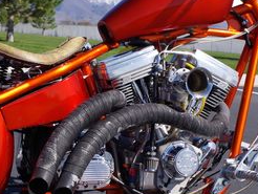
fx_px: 671
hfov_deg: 21.7
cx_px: 106
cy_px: 76
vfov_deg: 16.4
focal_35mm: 90
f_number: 7.1
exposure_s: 1/320
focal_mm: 24.38
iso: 100
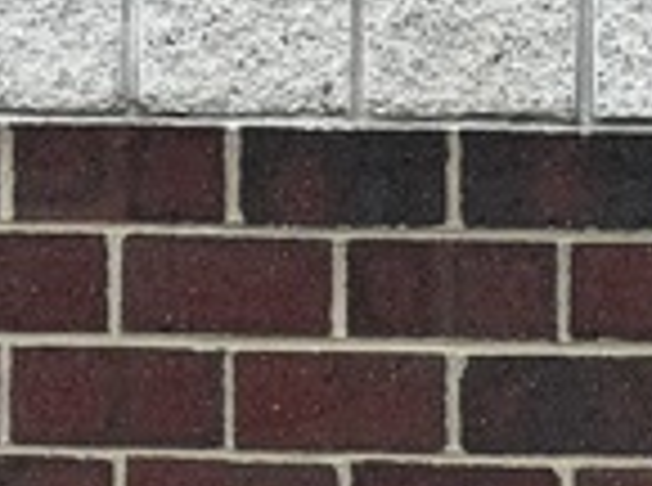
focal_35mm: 170
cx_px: 1003
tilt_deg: +1.0
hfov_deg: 11.2
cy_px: 1593
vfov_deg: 7.4
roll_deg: +0.5
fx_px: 3194
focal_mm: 6.76
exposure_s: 1/249
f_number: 1.78
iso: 64
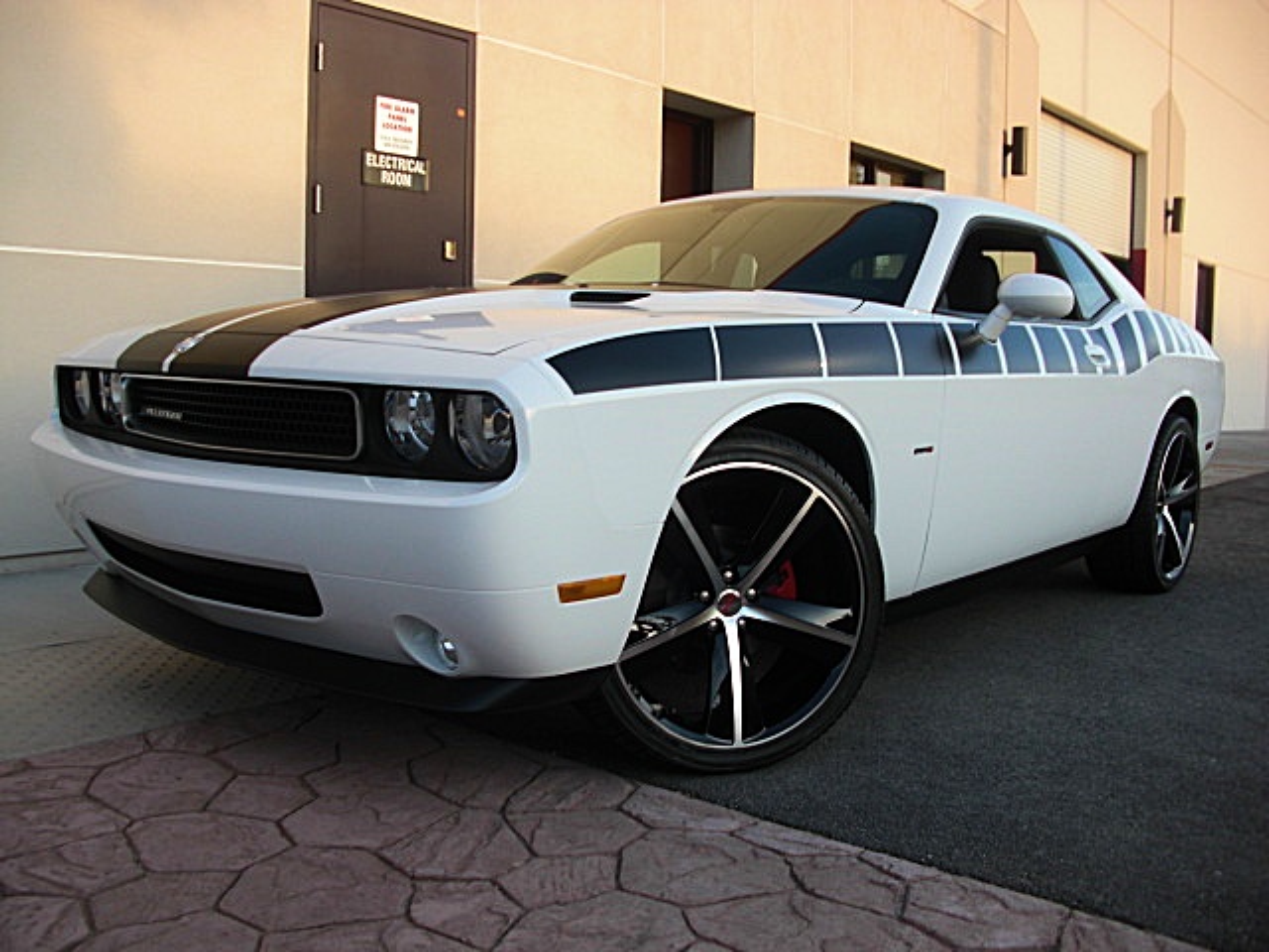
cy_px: 476
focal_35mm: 36
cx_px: 634
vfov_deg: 39.7
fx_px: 1320
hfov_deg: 51.4
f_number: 2.8
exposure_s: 1/125
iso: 50
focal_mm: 6.3
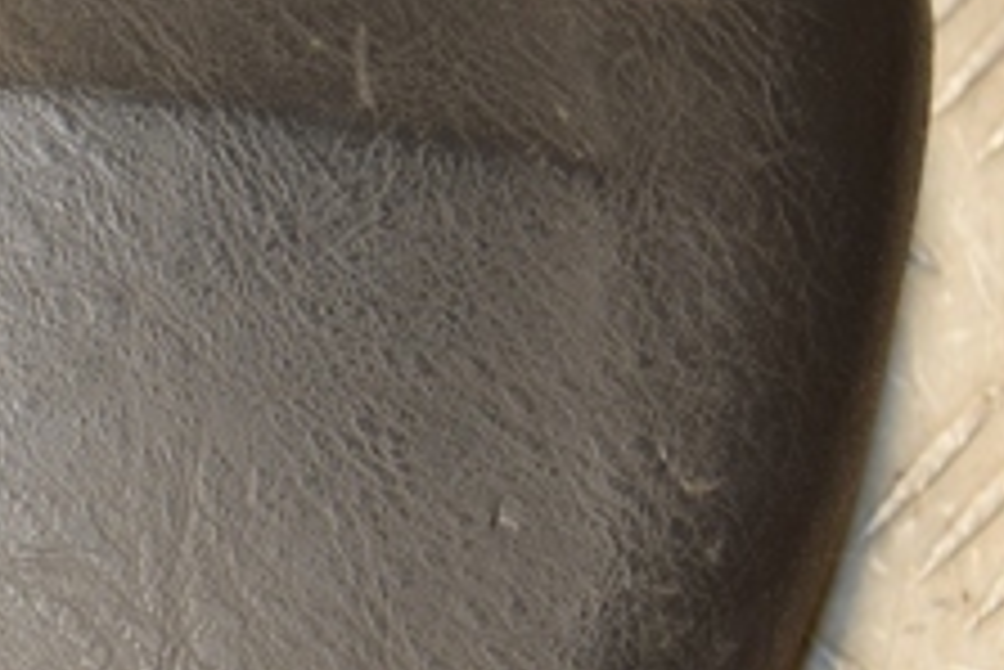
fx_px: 4800
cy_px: 265
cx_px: -198
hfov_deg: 11.7
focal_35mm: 172
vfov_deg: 8.0
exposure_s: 1/200
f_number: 4.8
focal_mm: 40
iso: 800
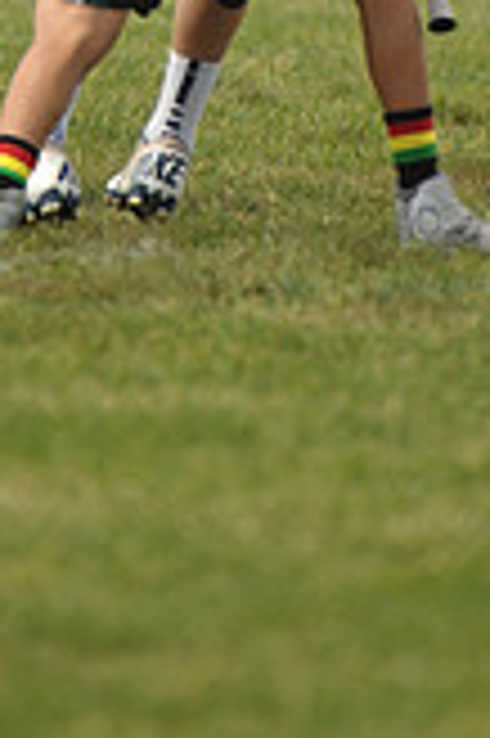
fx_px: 27557
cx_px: 108
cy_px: -274
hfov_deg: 1.0
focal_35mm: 1347
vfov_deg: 1.5
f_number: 4
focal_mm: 380
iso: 800
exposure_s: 1/3200
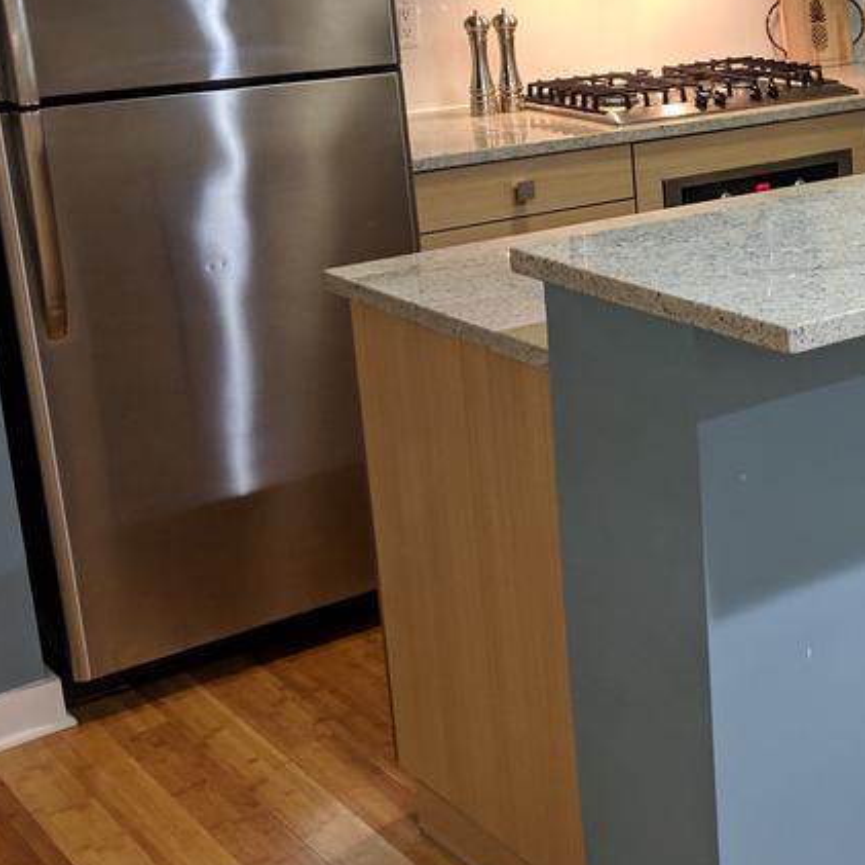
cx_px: 943
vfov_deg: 29.4
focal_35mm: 58
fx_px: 1640
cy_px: 296
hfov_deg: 27.2
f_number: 1.8
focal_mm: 4.44
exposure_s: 1/60
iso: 444
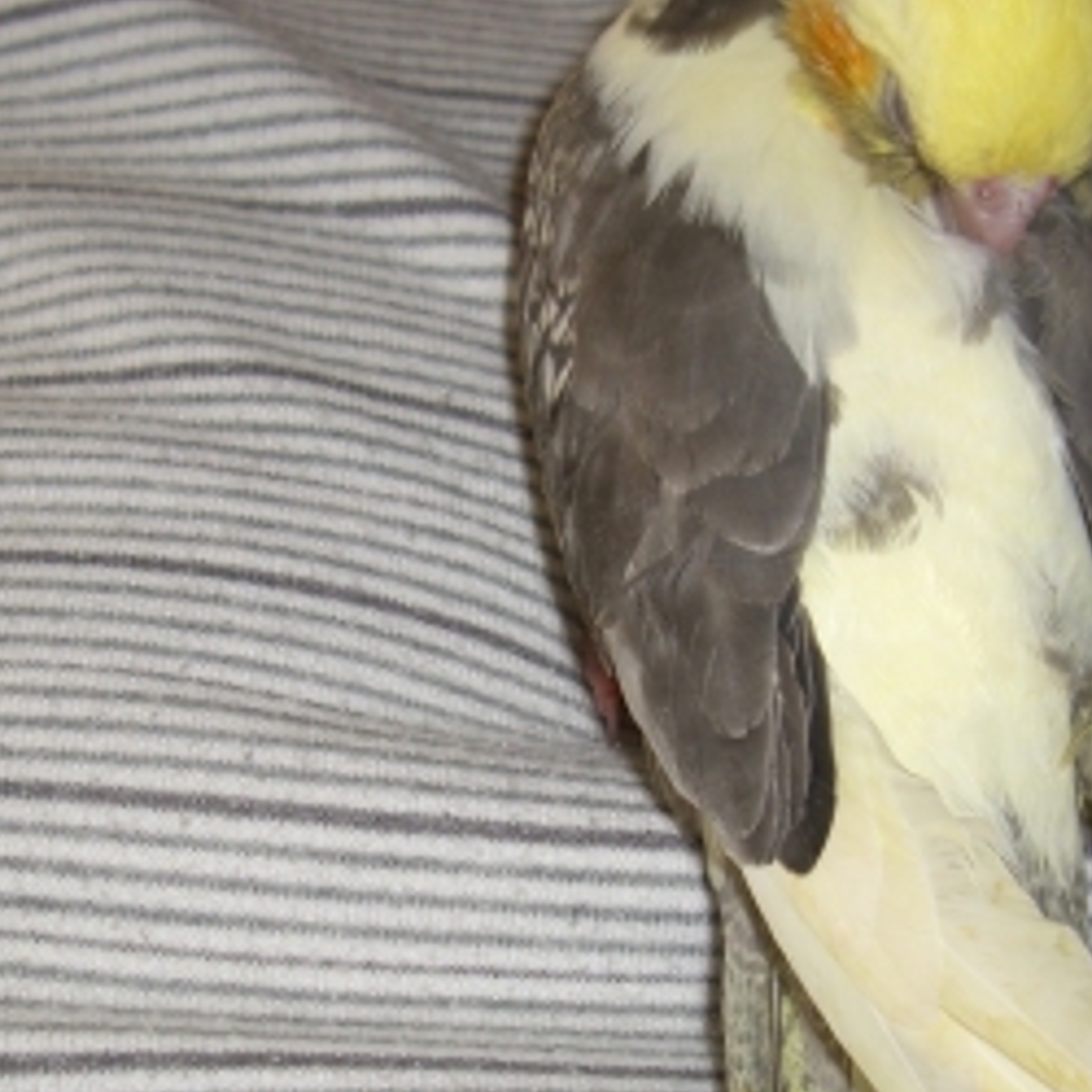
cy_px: 734
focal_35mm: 86
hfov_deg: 20.2
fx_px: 3069
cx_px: 555
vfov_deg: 20.1
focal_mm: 7.9
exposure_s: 1/60
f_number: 2.8
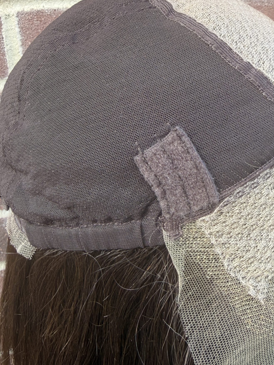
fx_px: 369
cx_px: 143
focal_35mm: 35
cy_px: 169
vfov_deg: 52.6
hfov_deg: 40.7
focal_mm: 2.22
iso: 80
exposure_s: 1/121
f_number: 2.2
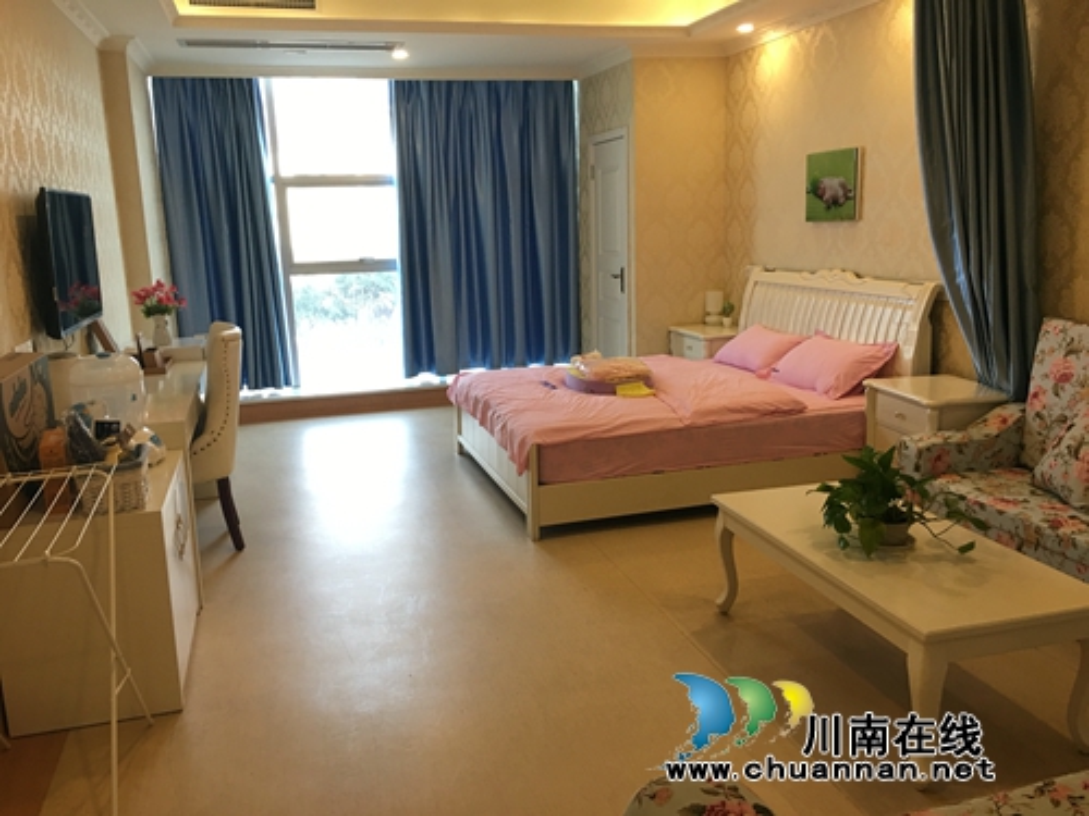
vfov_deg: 48.2
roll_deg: +1.6
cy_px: 408
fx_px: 912
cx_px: 544
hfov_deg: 61.7
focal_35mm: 29
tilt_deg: -11.0
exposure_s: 1/17
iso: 50
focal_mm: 4.15
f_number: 2.2
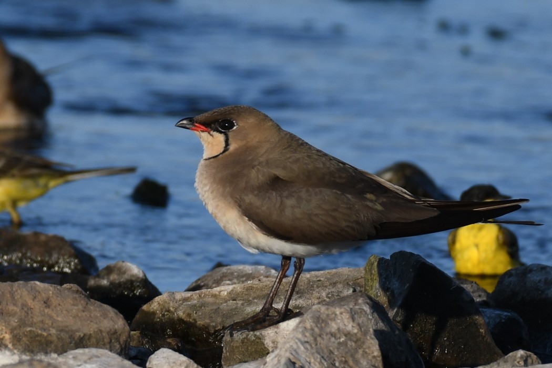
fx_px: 11499
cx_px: 276
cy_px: 184
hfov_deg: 2.7
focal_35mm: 750
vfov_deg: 1.8
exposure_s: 1/1000
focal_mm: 500
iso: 200
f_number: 6.3
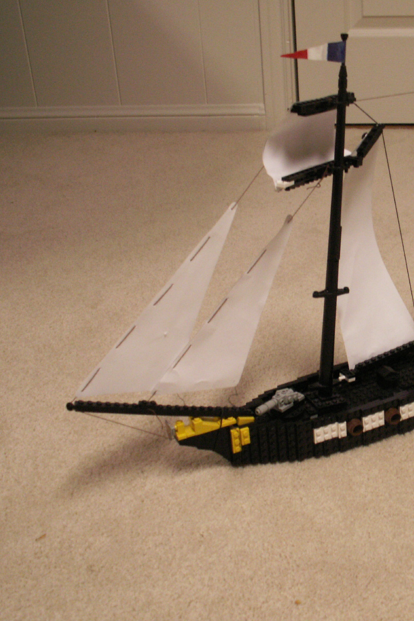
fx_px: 846
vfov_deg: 40.4
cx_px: 407
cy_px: 313
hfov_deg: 26.2
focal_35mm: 49
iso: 160
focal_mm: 5.86
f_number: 2.8
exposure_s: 1/8
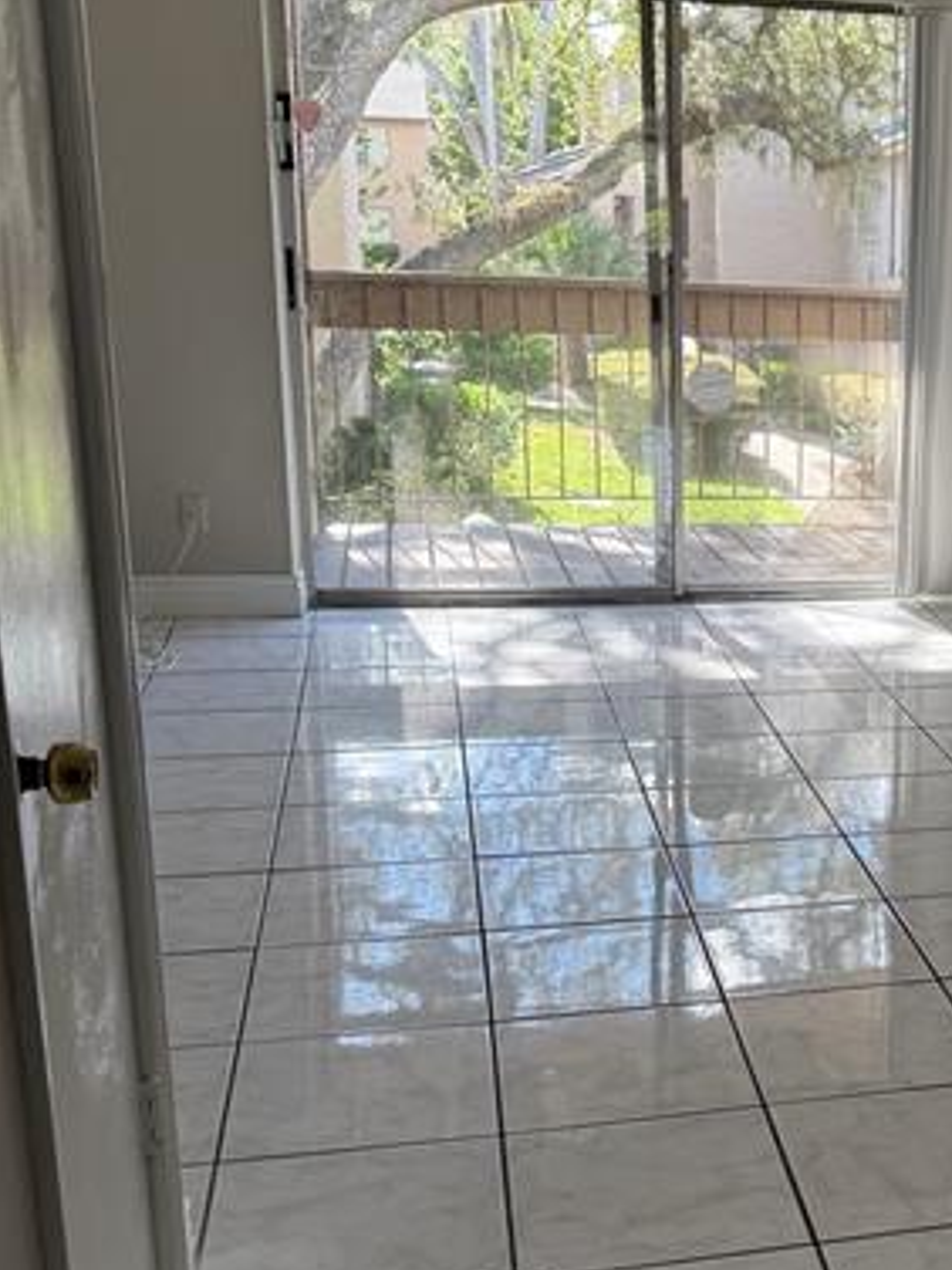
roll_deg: -2.6
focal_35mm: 49
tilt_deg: -16.1
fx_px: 1797
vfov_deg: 38.9
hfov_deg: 27.8
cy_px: 696
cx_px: 966
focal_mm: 6.76
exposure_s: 1/278
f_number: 1.78
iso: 100
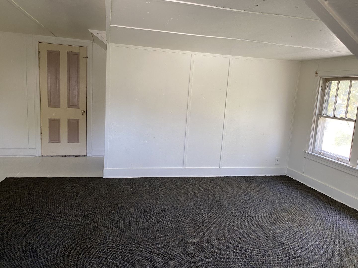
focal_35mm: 26
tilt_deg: -9.4
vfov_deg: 53.1
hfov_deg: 67.3
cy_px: 134
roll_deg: -3.5
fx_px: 269
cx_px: 179
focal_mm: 4.25
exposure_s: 1/71
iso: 125
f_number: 1.8
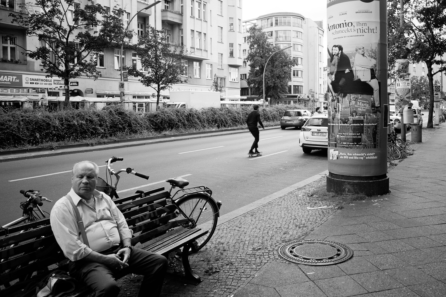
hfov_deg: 65.5
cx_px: 223
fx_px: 347
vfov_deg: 46.4
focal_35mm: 28
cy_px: 148
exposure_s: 1/80
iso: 100
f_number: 3.5
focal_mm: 18.3
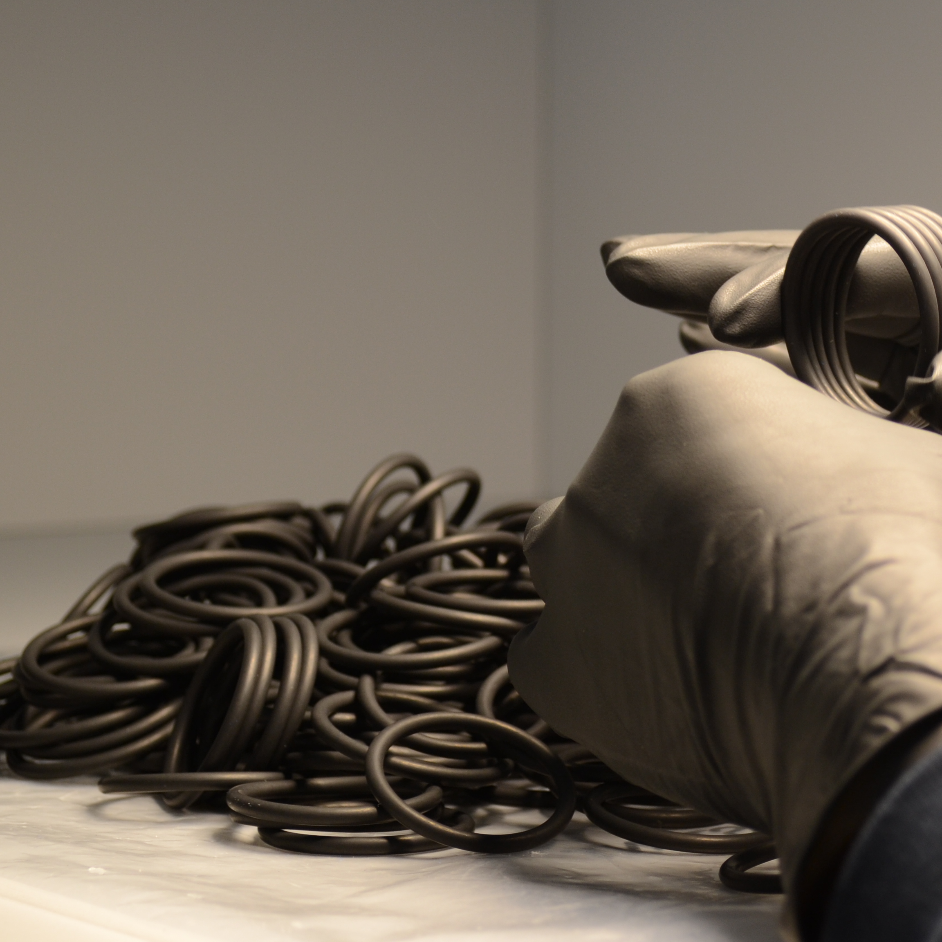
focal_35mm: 102
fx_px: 3140
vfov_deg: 17.1
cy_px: 451
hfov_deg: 16.9
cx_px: 756
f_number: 5.3
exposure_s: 1/20
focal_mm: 40
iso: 200
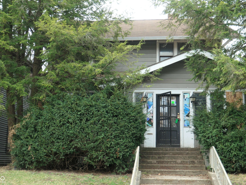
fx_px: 334
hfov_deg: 40.4
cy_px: 92
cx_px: 131
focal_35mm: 47
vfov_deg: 30.9
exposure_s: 1/160
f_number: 3.9
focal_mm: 15.1
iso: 200
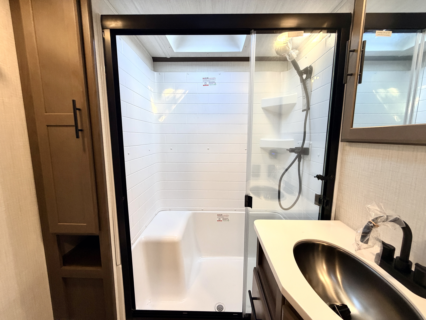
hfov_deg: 102.1
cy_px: 160
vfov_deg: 85.7
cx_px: 213
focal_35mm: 14
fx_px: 172
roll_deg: +0.5
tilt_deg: -6.8
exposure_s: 1/100
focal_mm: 2.22
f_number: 2.2
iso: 250
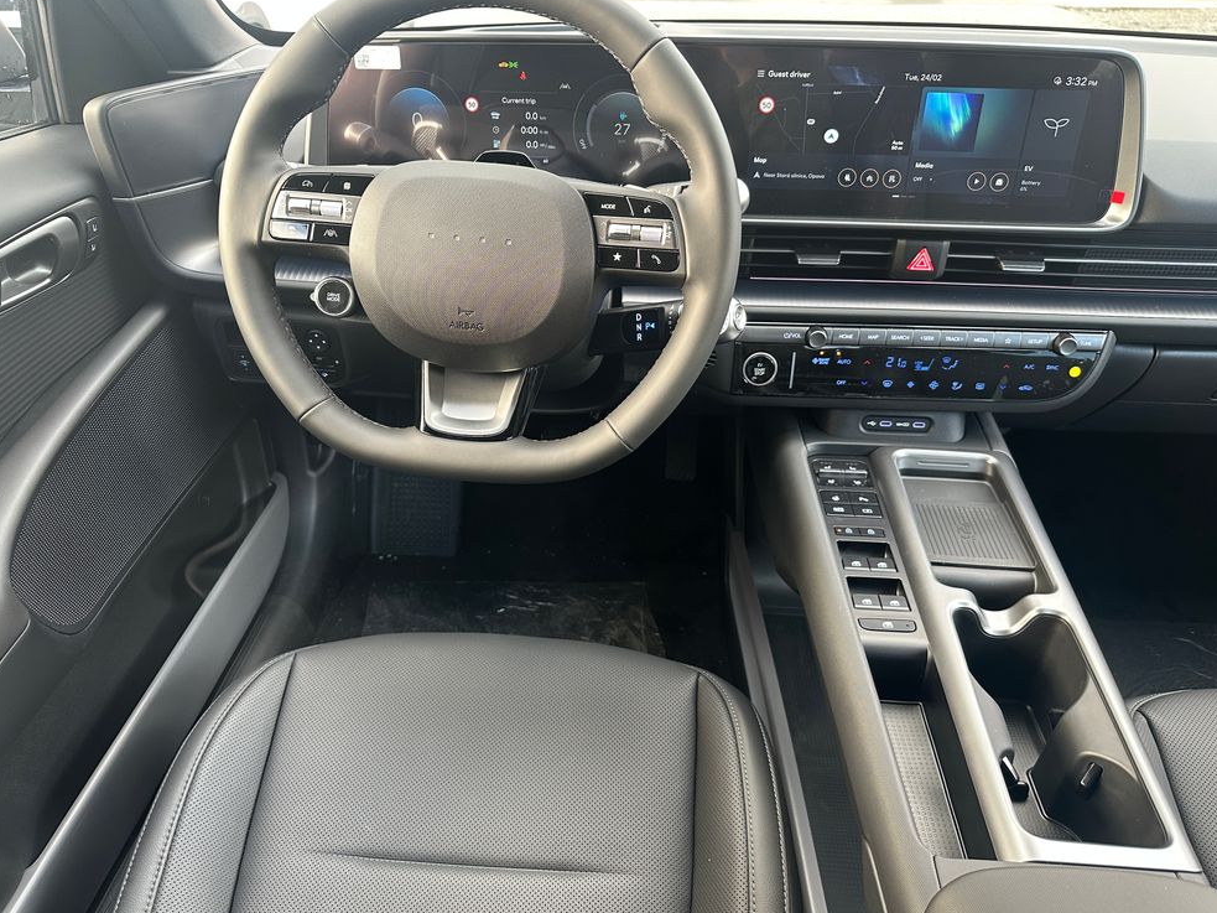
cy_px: 467
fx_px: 879
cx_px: 589
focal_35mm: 25
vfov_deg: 54.9
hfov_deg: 69.4
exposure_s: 1/100
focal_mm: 6.86
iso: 200
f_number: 1.78
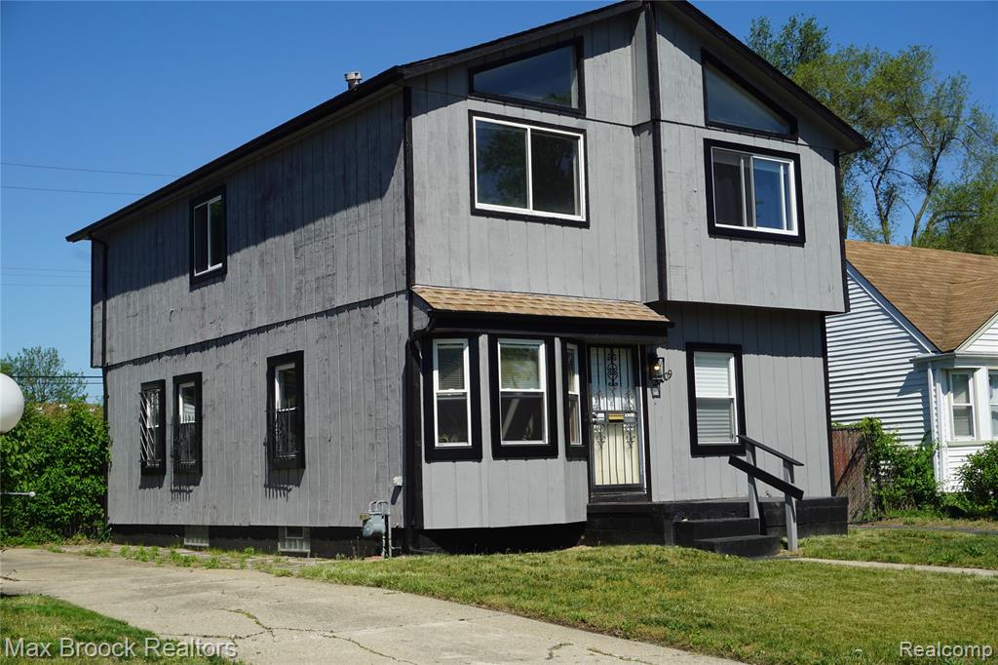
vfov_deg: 28.9
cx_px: 499
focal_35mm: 46
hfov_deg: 42.3
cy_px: 332
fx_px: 1289
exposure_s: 1/160
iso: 100
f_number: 11
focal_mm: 31
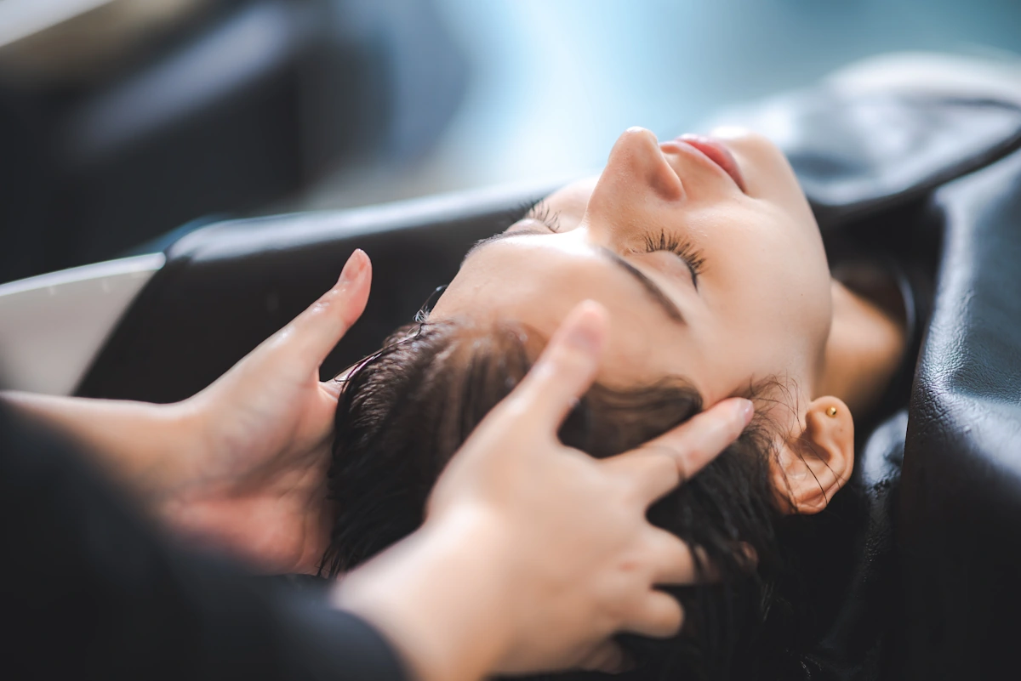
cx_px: 510
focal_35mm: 105
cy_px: 340
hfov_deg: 19.4
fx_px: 2979
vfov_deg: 13.1
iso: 200
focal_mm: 105
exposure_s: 1/320
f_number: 1.4
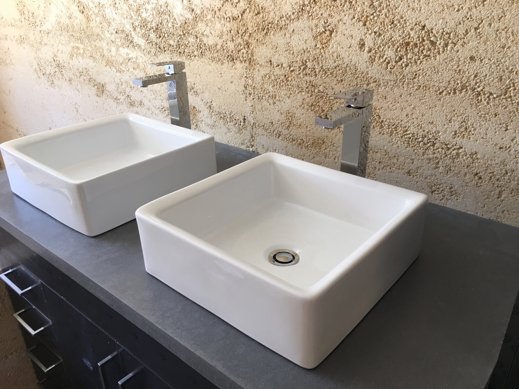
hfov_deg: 61.7
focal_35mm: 29
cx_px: 260
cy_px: 194
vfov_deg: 48.2
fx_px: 435
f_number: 2.2
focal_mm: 4.15
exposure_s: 1/17
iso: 32
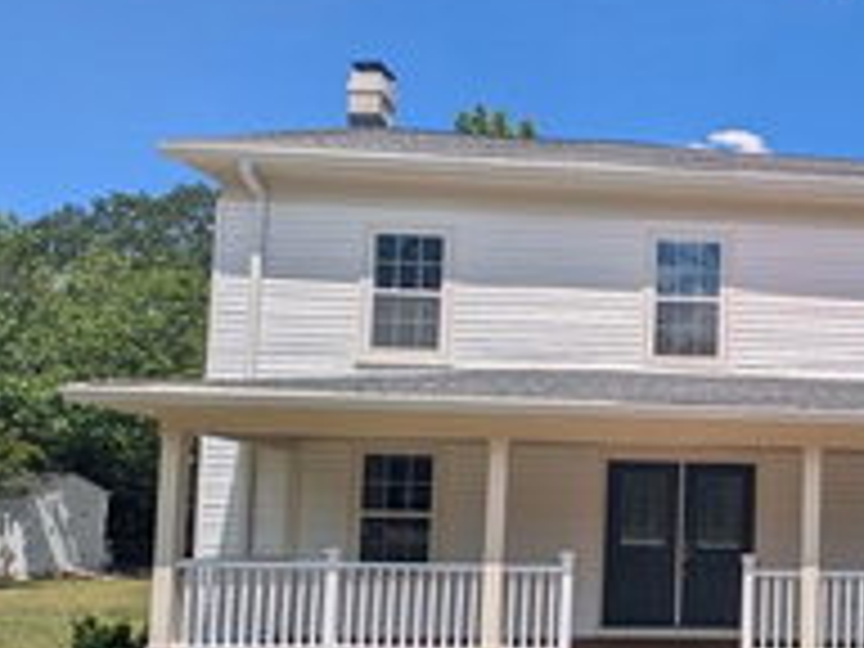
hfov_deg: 47.8
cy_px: 475
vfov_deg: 43.0
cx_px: 850
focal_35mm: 32
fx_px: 799
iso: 40
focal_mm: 2.23
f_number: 1.95
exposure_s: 1/2179
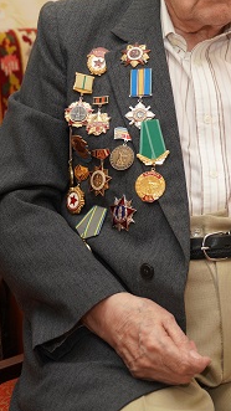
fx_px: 883
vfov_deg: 25.8
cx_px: 253
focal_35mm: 81
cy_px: 85
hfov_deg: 14.6
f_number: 3.2
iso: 640
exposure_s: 1/160
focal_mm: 32
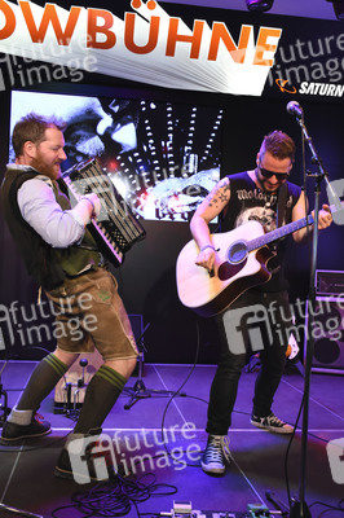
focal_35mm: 36
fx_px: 517
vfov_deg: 53.2
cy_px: 259
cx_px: 172
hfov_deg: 36.8
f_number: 5.6
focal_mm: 24
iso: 1600
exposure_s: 1/100
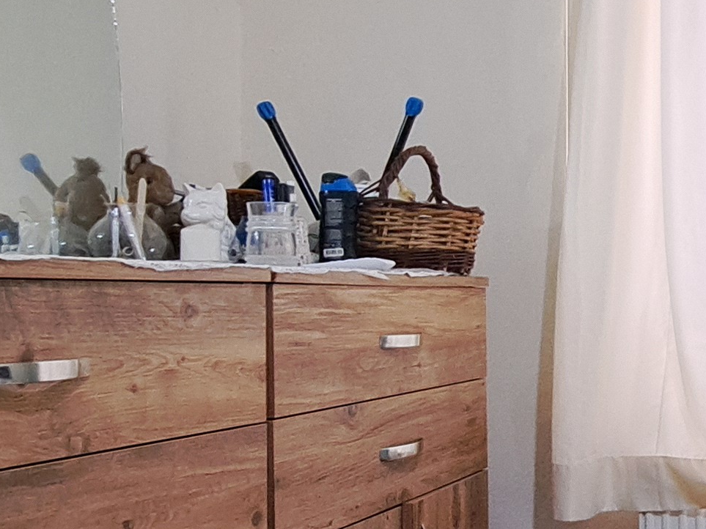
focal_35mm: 54
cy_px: 328
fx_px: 1101
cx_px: 861
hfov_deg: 30.0
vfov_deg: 26.9
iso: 200
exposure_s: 1/50
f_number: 2.2
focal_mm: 1.74
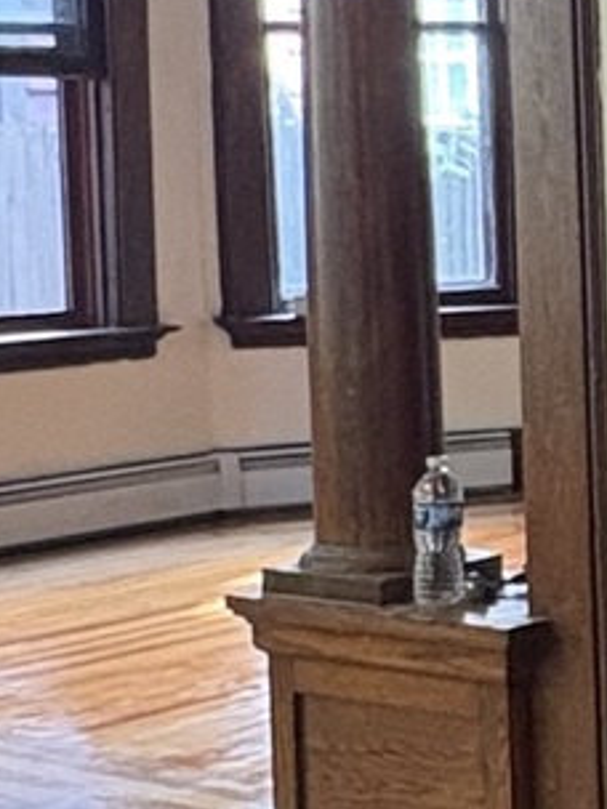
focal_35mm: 106
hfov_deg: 12.6
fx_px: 2478
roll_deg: +0.4
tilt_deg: -3.7
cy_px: 301
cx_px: 1129
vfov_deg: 18.5
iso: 400
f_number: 2.2
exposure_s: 1/60
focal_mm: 2.22
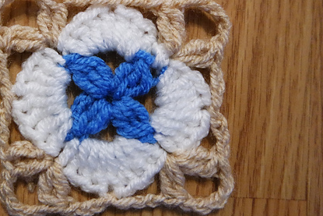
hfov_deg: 51.2
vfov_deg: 35.8
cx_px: 117
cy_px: 81
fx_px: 332
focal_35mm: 37
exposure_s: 1/30
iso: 1600
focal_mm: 16
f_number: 3.5
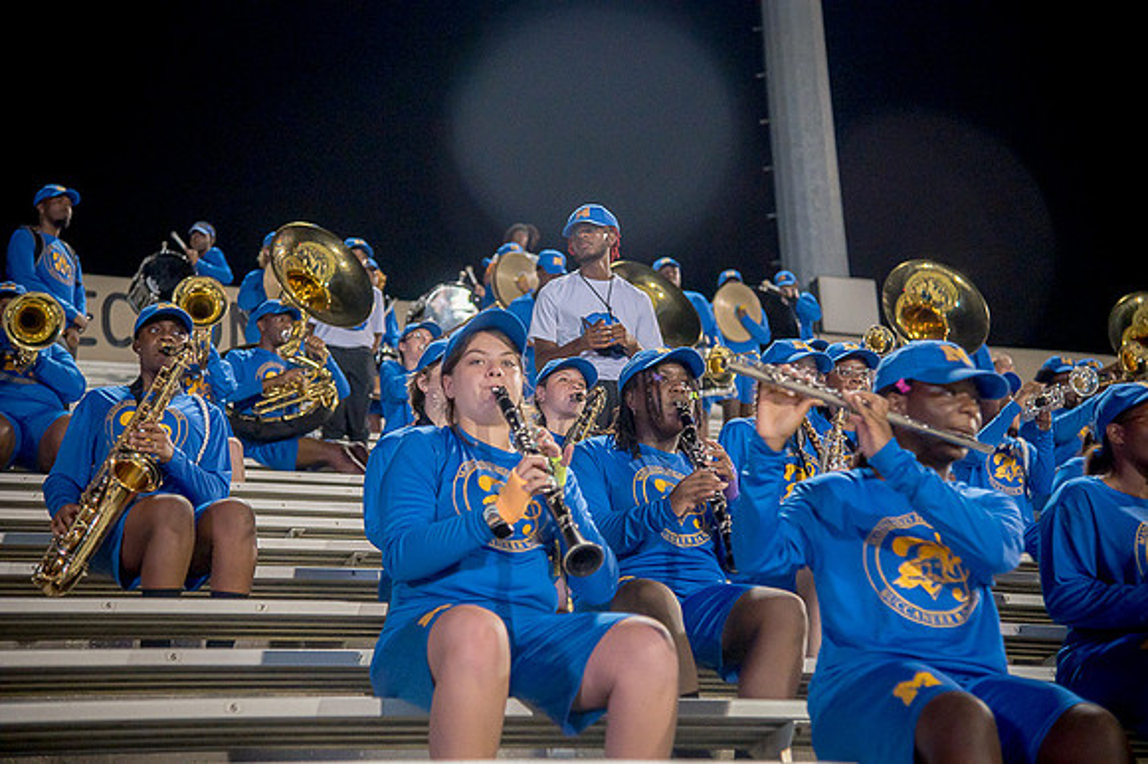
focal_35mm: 75
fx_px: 2390
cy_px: 382
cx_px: 574
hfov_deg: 27.0
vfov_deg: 18.2
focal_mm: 75
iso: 2000
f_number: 4
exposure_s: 1/200
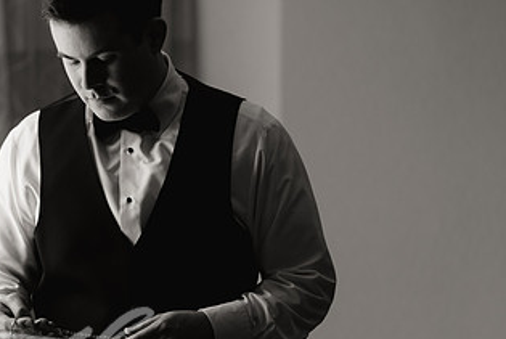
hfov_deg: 12.7
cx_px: 75
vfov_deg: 8.6
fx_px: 2266
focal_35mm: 161
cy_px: 215
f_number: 2.2
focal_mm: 85
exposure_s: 1/400
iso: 400
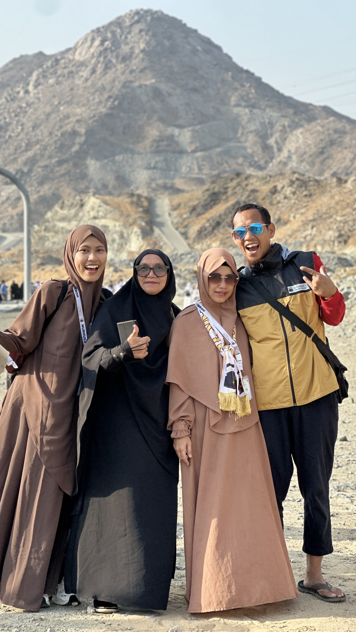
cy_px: 316
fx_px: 1410
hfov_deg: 14.4
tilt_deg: -0.3
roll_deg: +0.4
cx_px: 157
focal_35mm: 84
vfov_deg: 25.3
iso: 20
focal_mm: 9
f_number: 2.8
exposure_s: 1/144
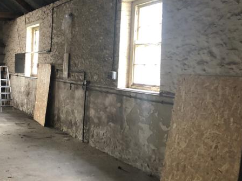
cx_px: 30
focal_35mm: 50
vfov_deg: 28.9
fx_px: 350
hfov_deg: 36.1
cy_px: 62
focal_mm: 3.99
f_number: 1.8
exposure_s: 1/15
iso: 80
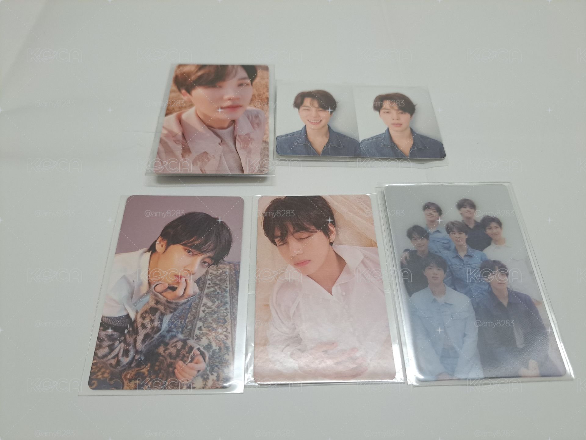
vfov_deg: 56.8
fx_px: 406
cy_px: 220
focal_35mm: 24
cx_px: 293
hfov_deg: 71.6
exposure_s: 1/40
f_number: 1.8
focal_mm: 5.23
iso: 320
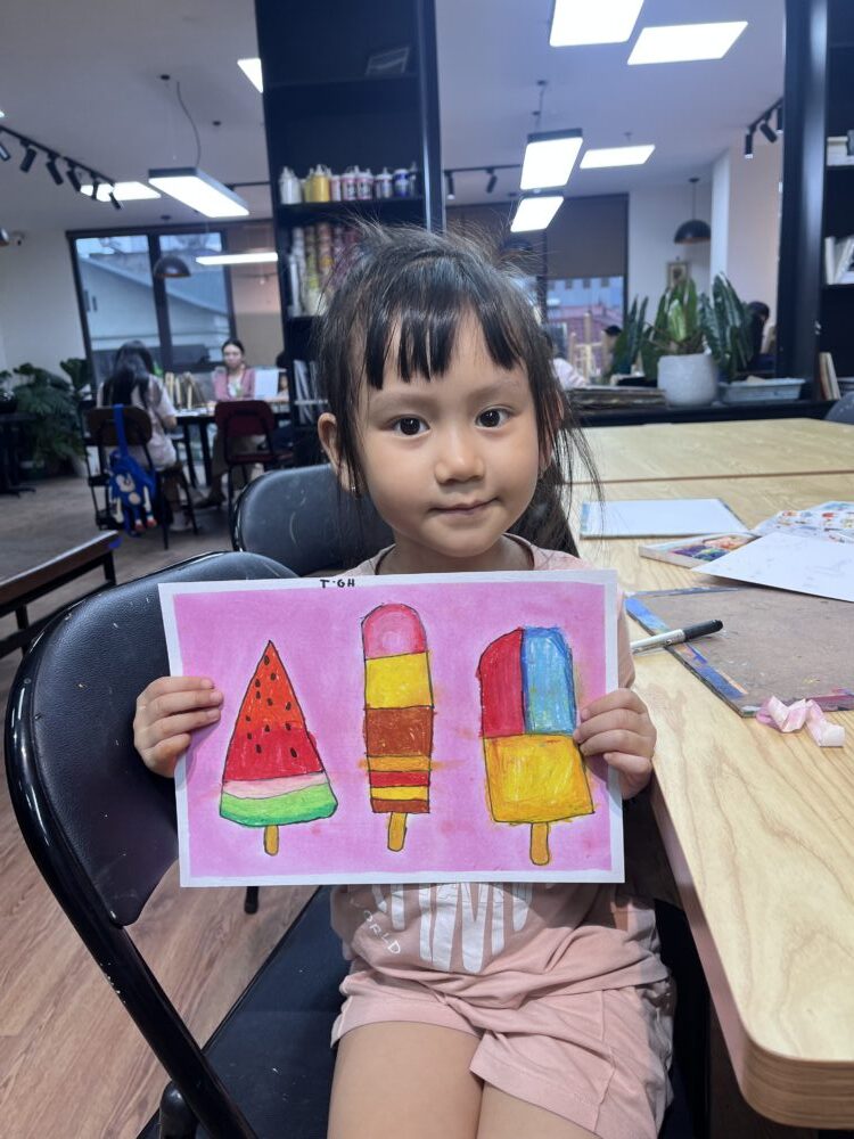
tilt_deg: -12.6
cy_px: 570
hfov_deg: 53.1
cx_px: 427
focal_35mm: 26
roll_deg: +2.5
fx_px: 855
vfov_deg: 67.3
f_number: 1.6
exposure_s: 1/100
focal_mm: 5.1
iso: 50
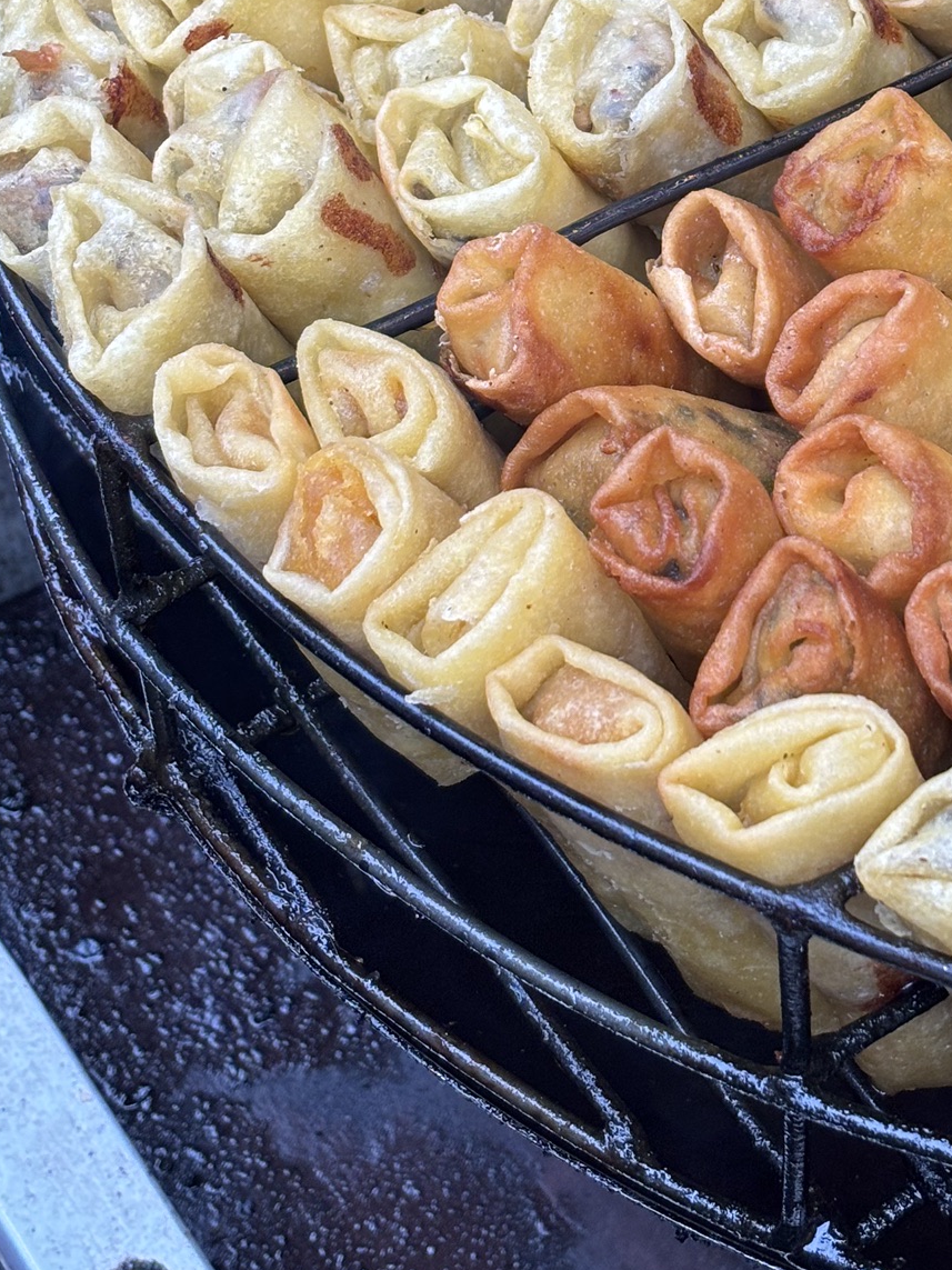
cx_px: 788
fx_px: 3337
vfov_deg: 21.2
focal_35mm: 91
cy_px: 172
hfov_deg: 16.1
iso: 50
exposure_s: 1/100
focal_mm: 5.96
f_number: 1.6
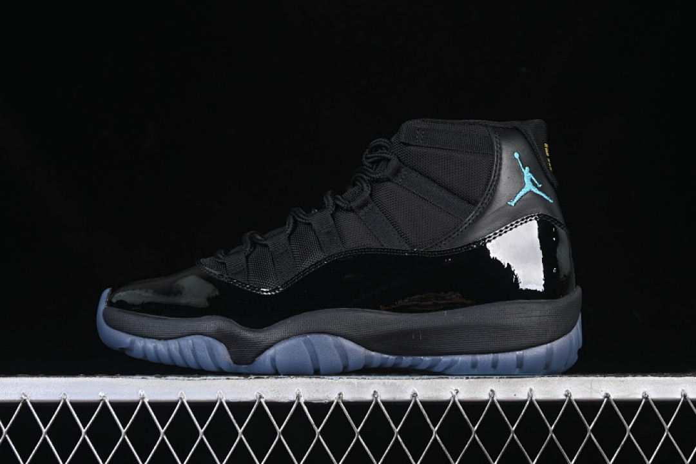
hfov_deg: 27.0
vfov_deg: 18.2
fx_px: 1450
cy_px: 232
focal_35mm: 75
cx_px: 348
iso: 160
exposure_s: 1/60
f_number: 6.3
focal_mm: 50
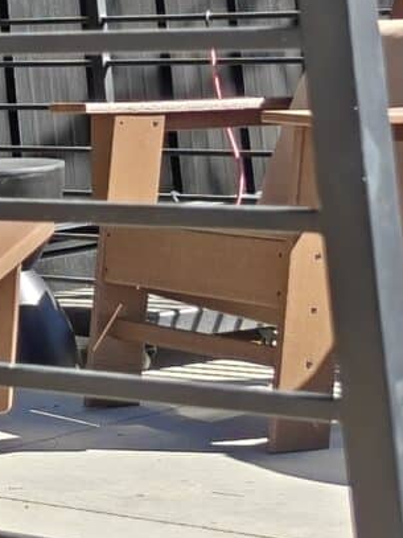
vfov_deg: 11.4
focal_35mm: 163
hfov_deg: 8.3
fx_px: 2532
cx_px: -601
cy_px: -387
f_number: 1.6
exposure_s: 1/295
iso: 50
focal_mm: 6.06
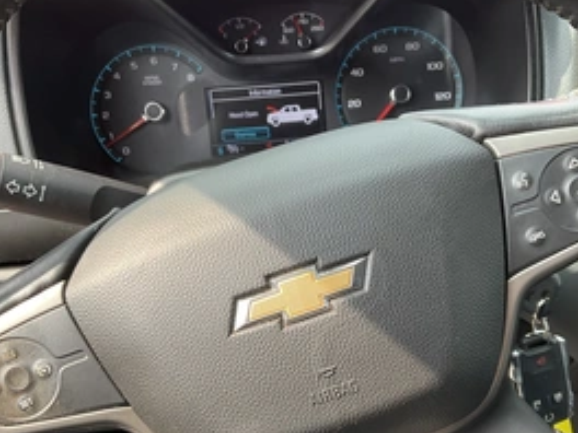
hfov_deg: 42.9
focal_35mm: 44
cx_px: 324
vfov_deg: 32.5
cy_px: 297
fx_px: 735
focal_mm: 3
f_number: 1.8
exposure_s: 1/122
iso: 25
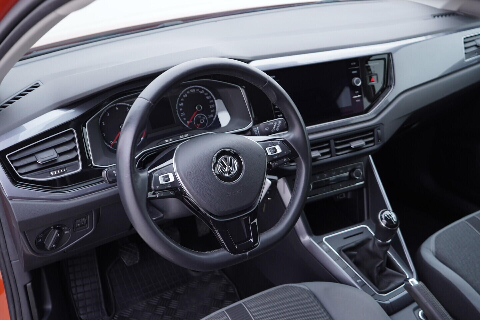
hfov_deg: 53.1
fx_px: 480
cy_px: 160
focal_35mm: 36
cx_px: 240
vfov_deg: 36.9
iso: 200
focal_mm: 24
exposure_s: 1/40
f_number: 2.8
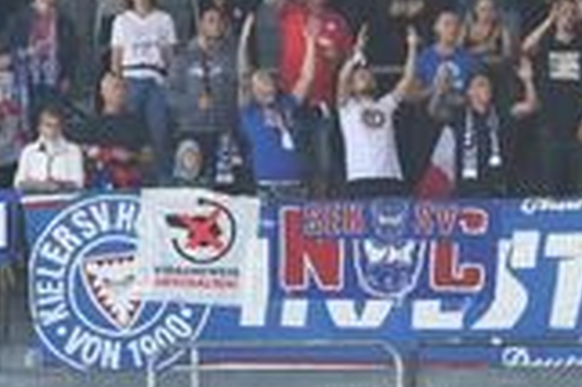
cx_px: 766
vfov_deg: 1.3
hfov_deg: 1.9
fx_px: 17167
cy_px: 29
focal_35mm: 1063
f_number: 5
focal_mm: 200
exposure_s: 1/800
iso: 640
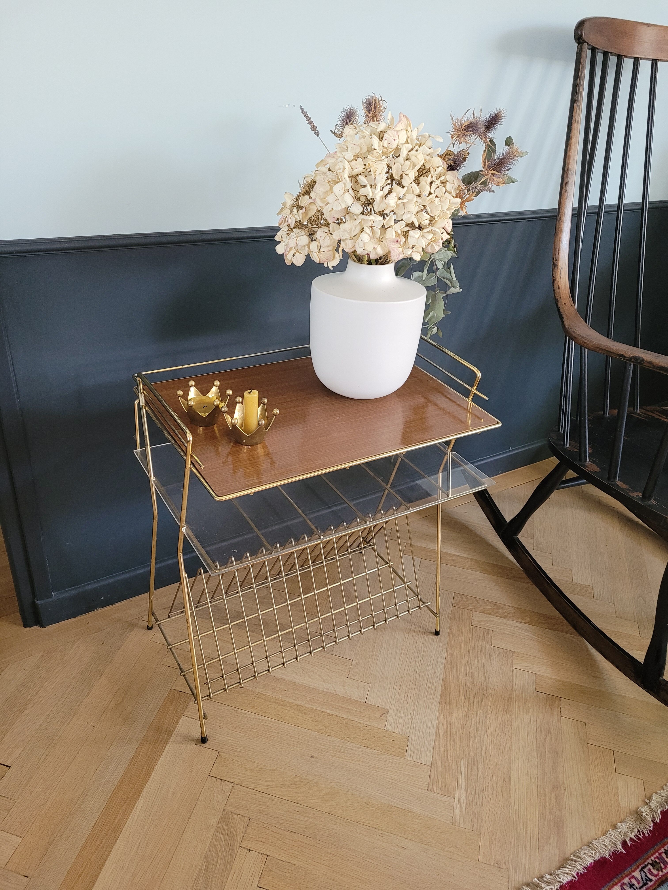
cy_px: 445
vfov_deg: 67.3
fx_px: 669
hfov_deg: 53.1
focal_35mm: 26
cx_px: 334
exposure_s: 1/50
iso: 400
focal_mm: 5.4
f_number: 1.8
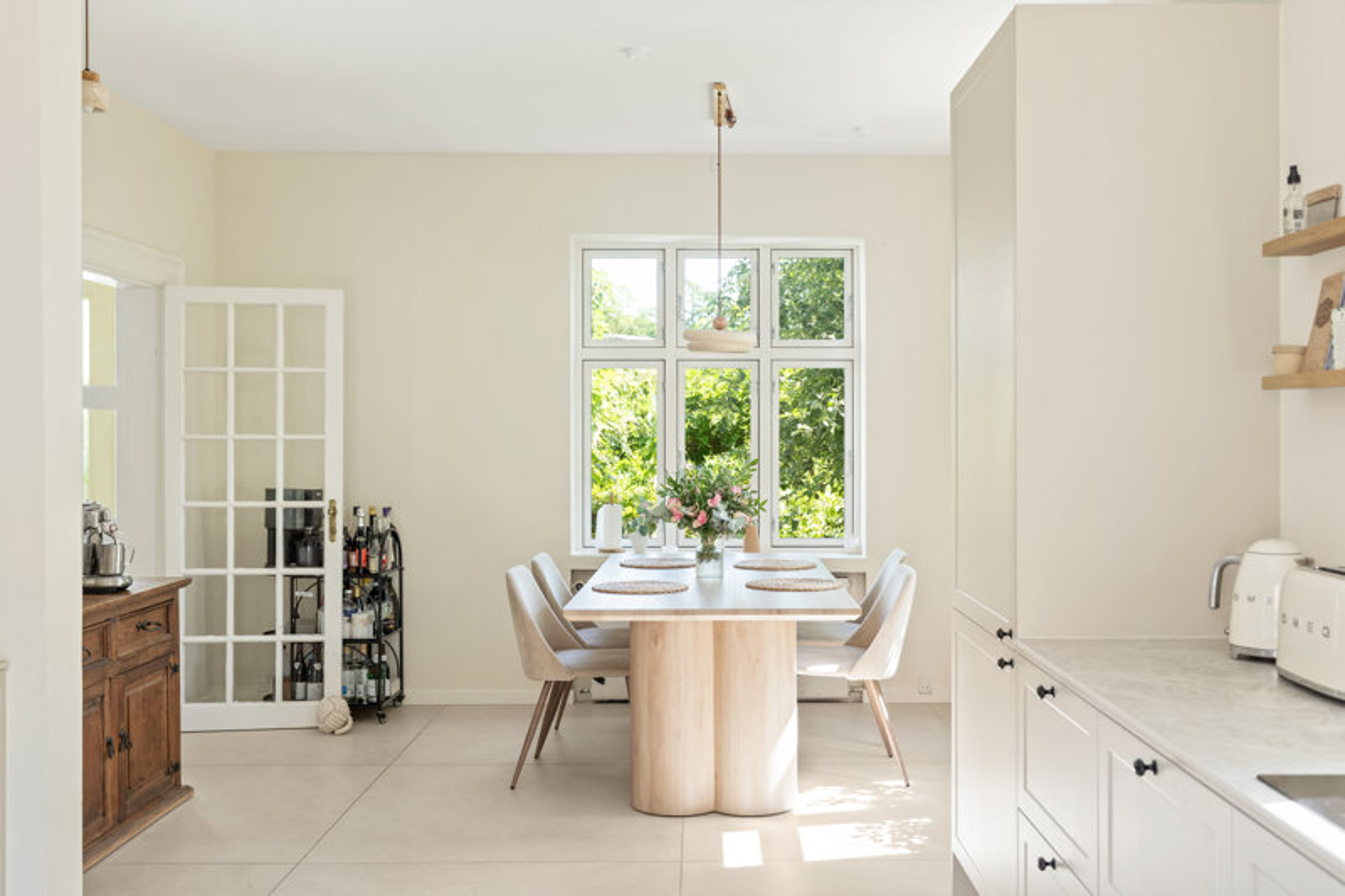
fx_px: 1307
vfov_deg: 37.8
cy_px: 448
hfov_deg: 54.4
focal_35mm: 35
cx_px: 672
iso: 1000
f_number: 5.6
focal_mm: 35
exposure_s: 1/80
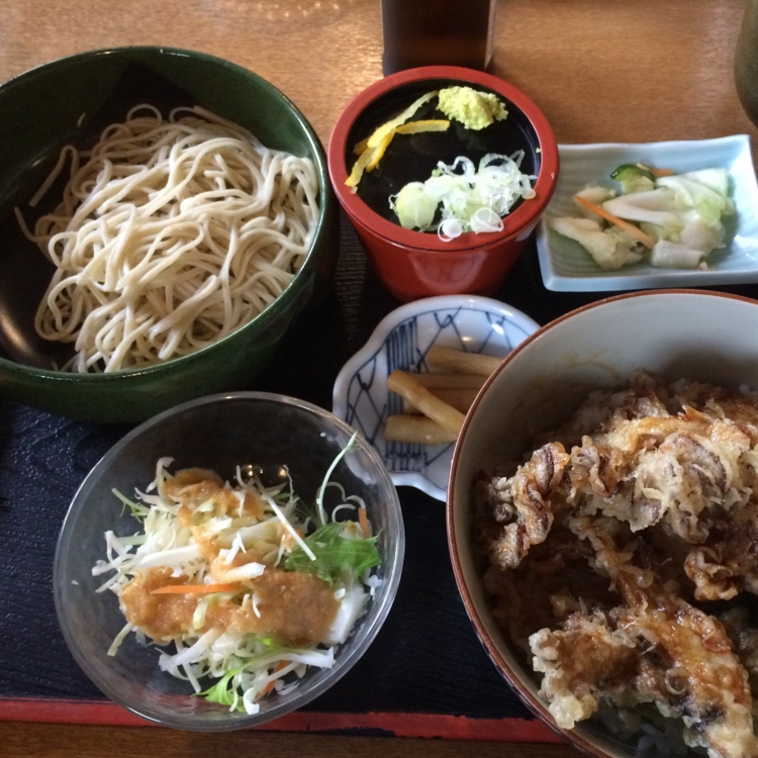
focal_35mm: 35
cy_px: 380
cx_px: 439
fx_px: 867
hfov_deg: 47.1
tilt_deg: -65.8
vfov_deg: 47.2
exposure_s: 1/30
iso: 250
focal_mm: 4.15
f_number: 2.2
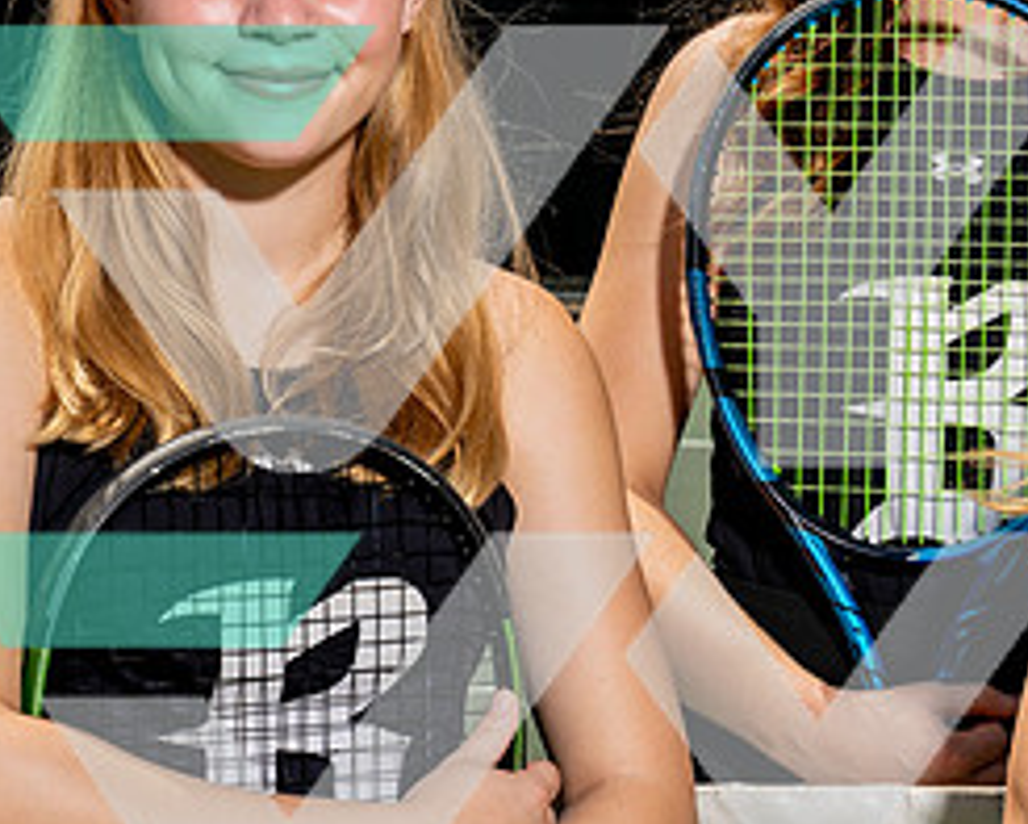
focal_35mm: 134
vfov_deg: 11.5
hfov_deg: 14.2
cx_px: 1015
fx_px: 4079
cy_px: 233
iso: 100
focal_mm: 54
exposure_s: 1/640
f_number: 8
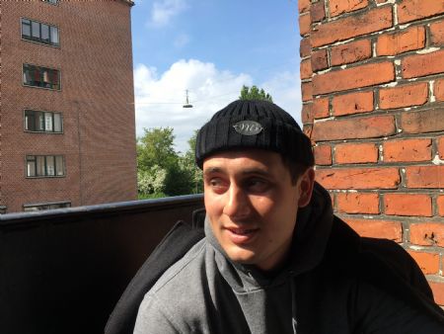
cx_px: 222
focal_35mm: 29
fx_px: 372
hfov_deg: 61.6
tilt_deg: -1.4
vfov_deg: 48.3
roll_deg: +1.1
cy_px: 167
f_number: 2.2
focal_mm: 4.15
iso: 25
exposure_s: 1/827
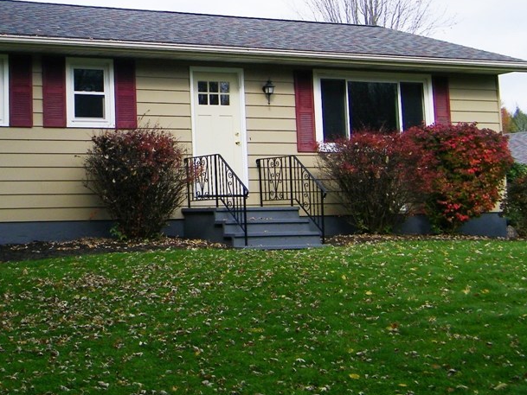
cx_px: 145
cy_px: 106
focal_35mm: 74
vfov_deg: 19.8
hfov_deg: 26.1
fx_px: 1127
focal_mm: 7.9
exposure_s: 1/160
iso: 80
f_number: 7.8
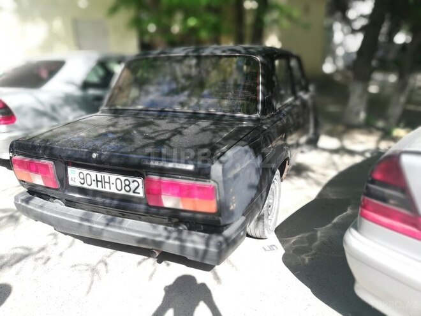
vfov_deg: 53.1
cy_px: 158
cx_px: 210
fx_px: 316
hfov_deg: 67.3
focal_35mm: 26
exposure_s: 1/213
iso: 50
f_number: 4
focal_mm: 3.83
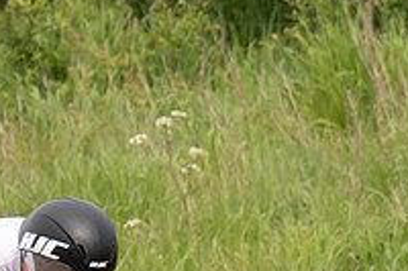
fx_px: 19851
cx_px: -148
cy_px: 247
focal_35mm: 1753
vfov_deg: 0.8
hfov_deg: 1.2
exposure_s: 1/800
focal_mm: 200
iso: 160
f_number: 4
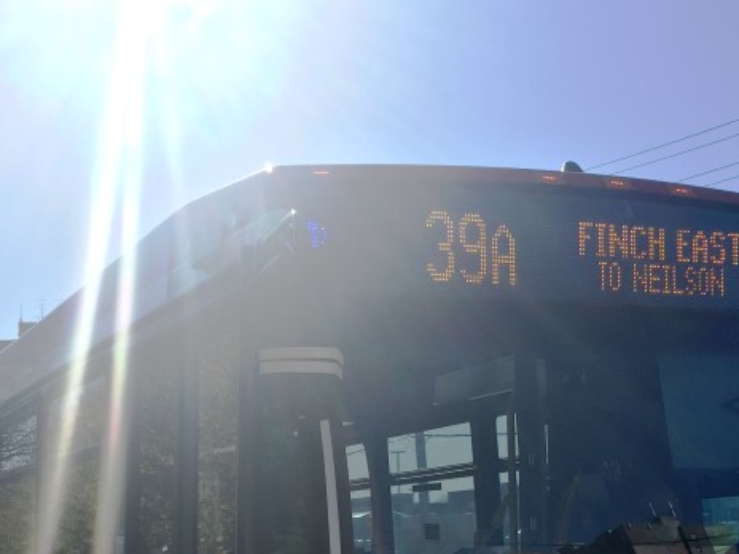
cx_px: 387
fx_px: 1366
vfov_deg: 21.9
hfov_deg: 30.3
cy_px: 584
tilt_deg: -0.5
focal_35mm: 64
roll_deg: +0.9
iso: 25
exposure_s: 1/2959
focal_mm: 4.15
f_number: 2.2
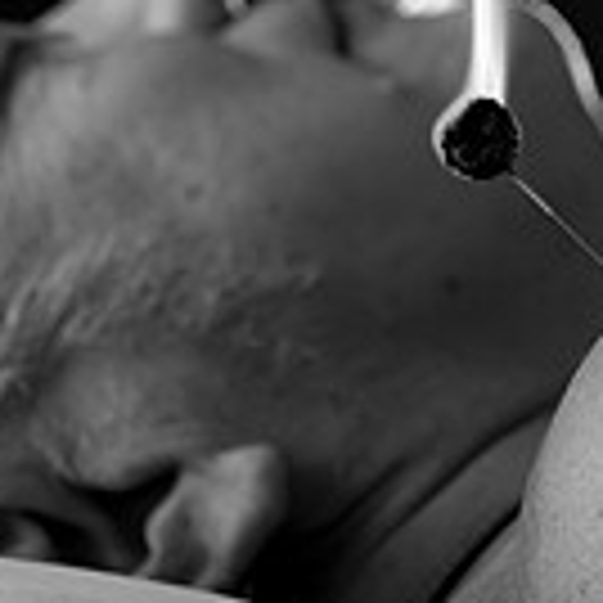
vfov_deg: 5.8
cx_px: 644
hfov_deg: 5.8
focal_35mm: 300
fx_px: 5912
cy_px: -333
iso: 800
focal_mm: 105
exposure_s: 1/200
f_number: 5
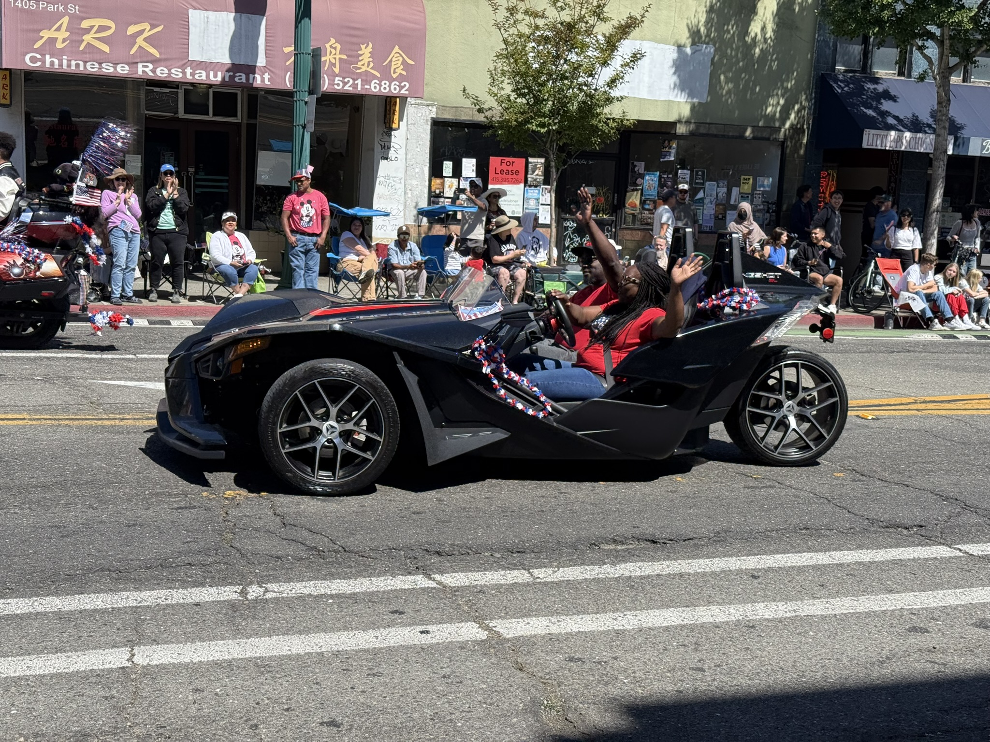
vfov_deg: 30.3
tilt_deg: -8.8
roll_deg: -4.2
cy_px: 371
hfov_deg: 39.7
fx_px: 1373
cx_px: 495
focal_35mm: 48
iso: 64
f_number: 1.78
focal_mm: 6.76
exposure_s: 1/2865
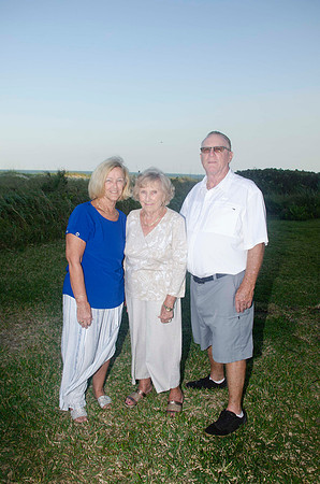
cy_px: 242
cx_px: 160
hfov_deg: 43.4
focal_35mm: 30
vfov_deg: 62.0
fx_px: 402
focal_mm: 20
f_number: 7.1
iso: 100
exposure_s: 1/250
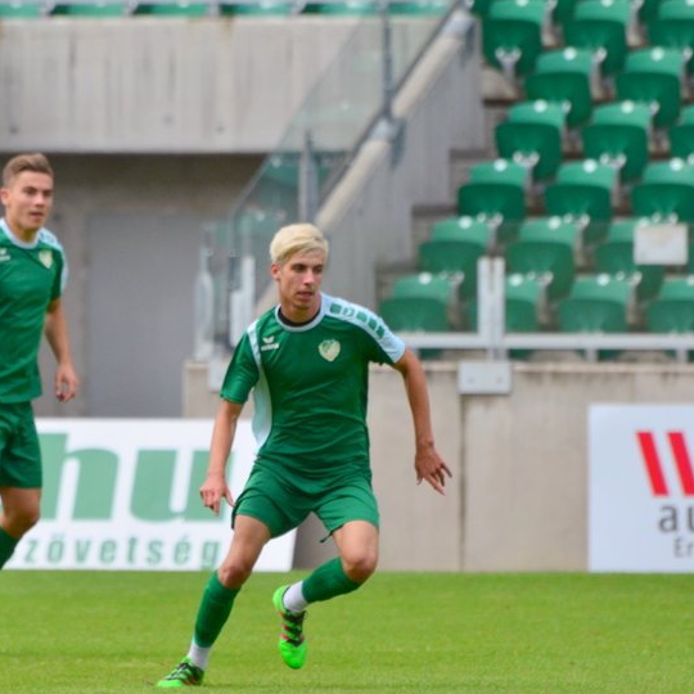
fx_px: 14426
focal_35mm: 636
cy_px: 375
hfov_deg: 2.8
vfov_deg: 2.8
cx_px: 191
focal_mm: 300
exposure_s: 1/3200
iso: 1000
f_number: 7.1
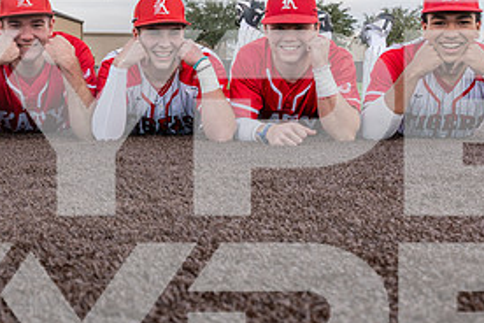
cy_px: 124
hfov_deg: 31.6
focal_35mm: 63
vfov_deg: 21.5
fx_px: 847
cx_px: 160
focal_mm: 30
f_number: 7.1
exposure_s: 1/200
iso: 400
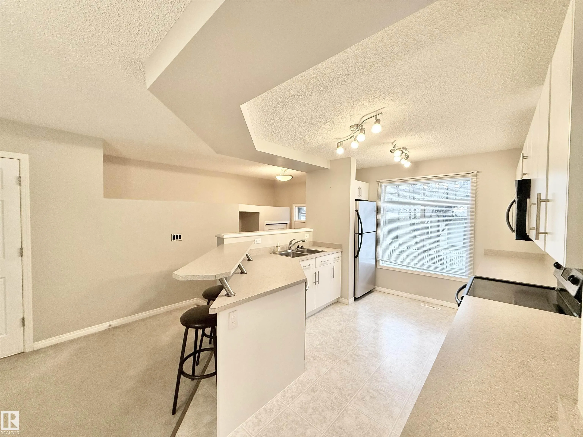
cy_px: 218
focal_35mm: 14
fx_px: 236
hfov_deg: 102.1
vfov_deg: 85.7
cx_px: 292
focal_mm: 2.22
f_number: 2.2
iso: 160
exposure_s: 1/120
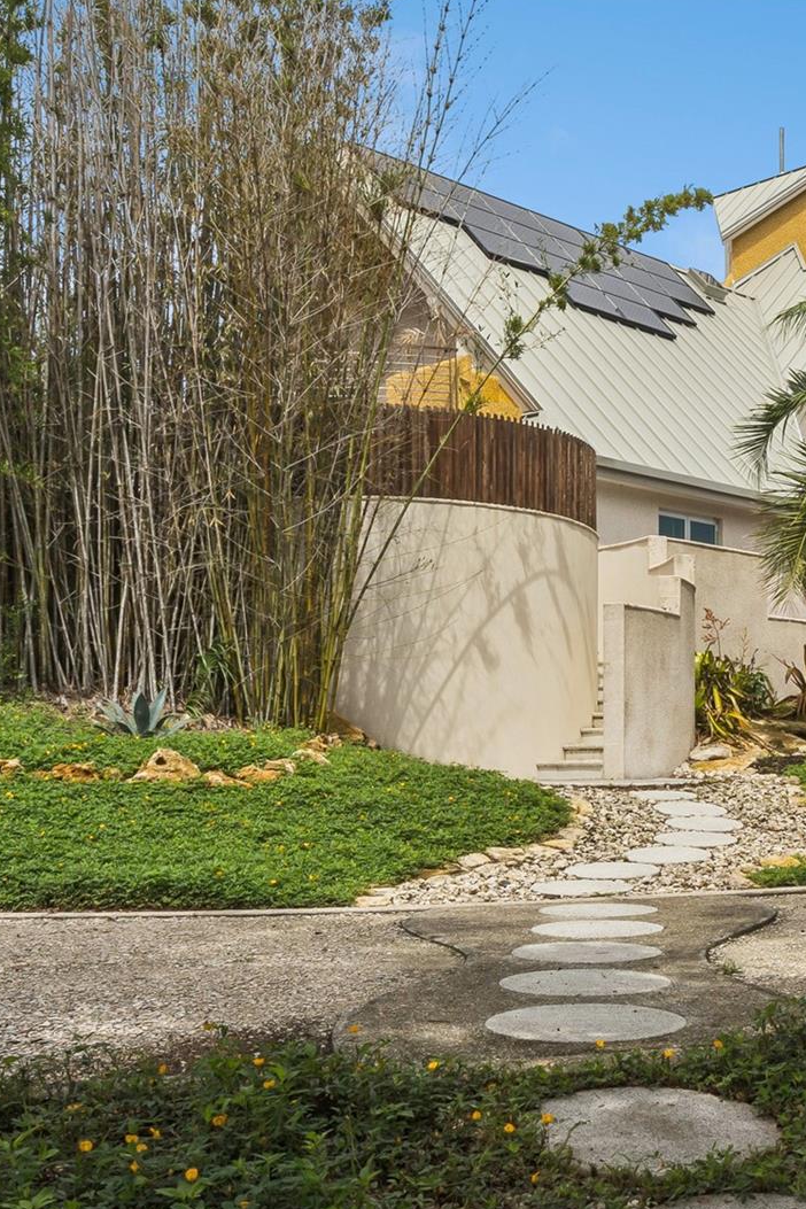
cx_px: 688
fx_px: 1377
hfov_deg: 31.5
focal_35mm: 41
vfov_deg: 47.4
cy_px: 605
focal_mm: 18
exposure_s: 1/160
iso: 125
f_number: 20
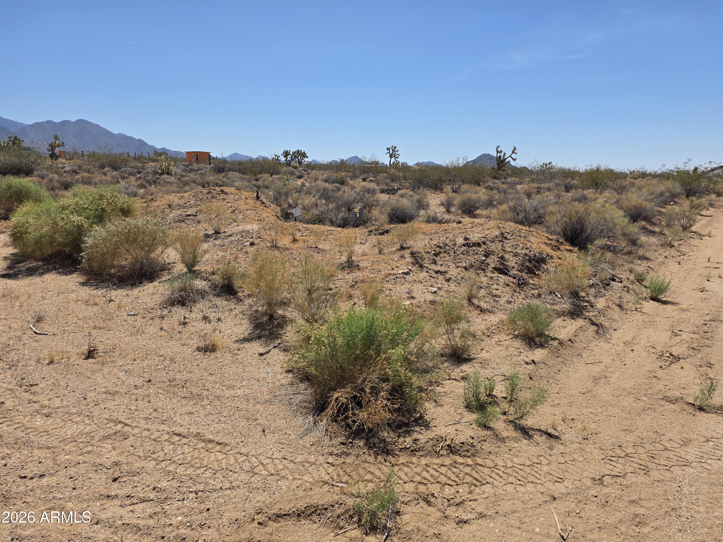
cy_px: 271
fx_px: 480
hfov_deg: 73.9
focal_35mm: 23
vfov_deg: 58.9
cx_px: 362
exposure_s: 1/7944
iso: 64
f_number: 1.7
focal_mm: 6.25
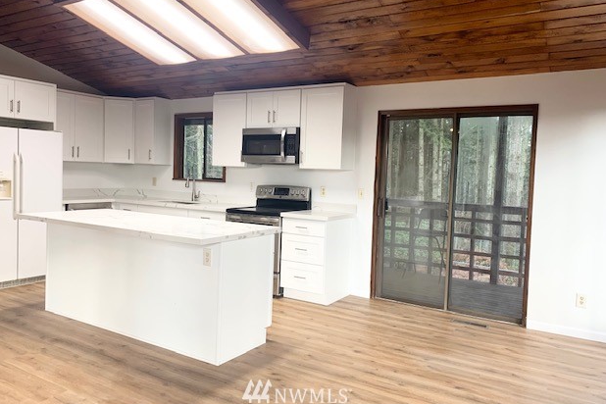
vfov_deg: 46.4
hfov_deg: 65.5
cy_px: 193
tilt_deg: -1.9
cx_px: 297
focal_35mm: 28
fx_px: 471
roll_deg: -2.4
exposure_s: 1/60
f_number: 1.8
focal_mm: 4.25
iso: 64
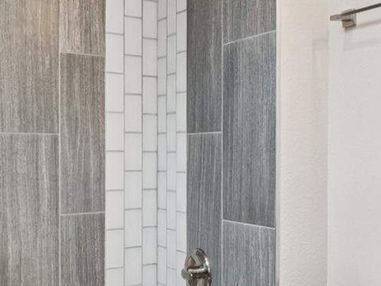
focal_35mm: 52
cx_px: 245
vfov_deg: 28.2
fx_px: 568
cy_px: 161
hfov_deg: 36.8
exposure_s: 1/30
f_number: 8
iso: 800
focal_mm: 11
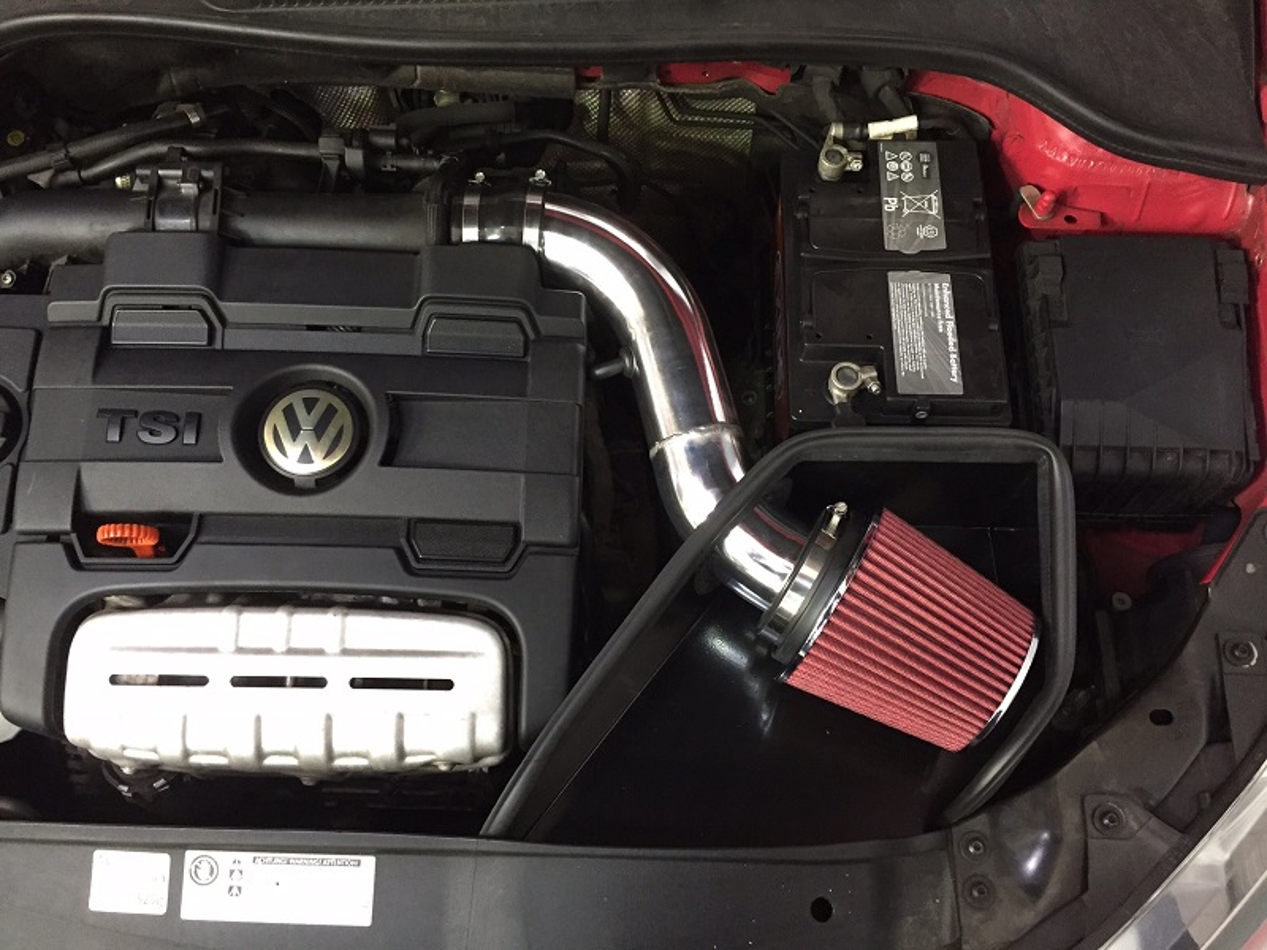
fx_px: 1061
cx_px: 634
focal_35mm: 29
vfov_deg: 48.2
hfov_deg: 61.7
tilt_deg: -64.1
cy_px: 475
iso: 250
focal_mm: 4.15
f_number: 2.2
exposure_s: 1/20
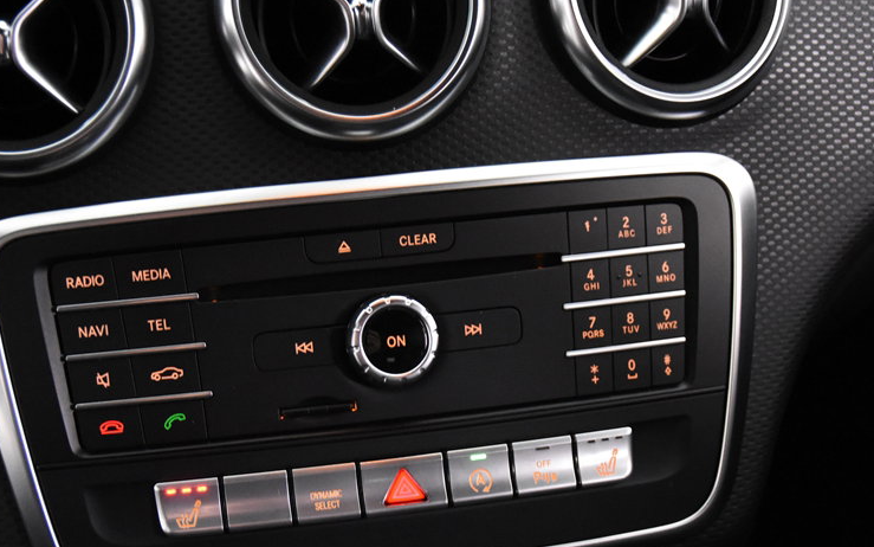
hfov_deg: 31.1
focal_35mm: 66
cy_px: 401
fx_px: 1565
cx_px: 363
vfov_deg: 19.7
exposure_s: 1/50
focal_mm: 31
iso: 5000
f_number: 3.3
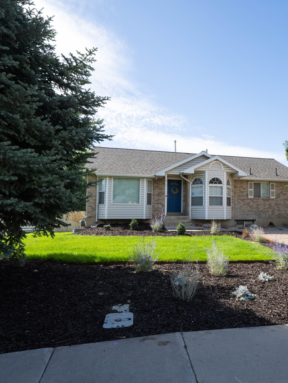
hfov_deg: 52.7
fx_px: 277
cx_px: 213
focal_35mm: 25
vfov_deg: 69.4
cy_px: 191
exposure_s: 1/200
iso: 160
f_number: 11
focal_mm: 17
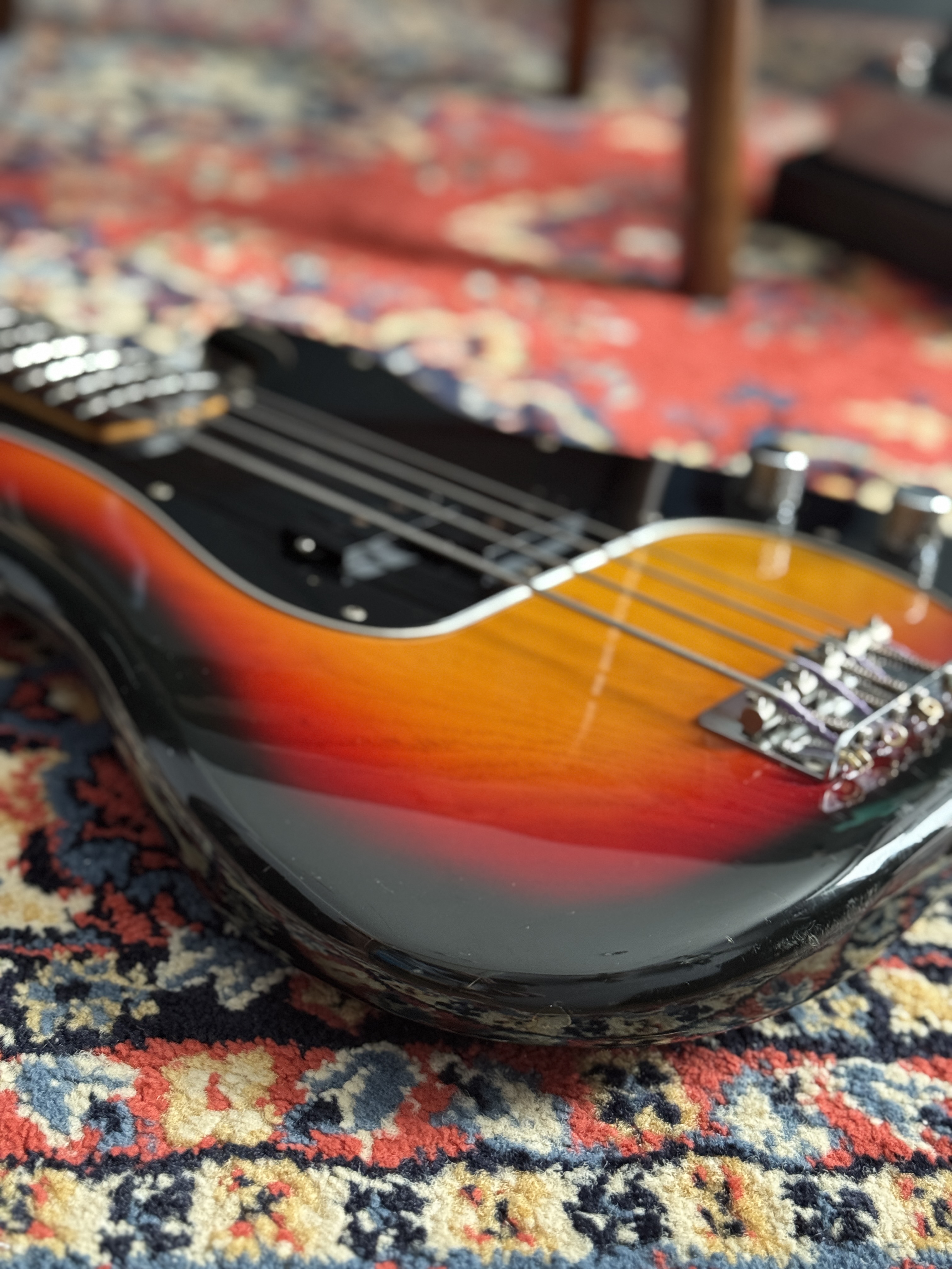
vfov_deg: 39.7
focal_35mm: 48
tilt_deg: -27.4
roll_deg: -7.5
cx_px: 476
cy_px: 634
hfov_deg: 30.3
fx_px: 1760
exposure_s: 1/40
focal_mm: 6.76
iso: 400
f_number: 1.78
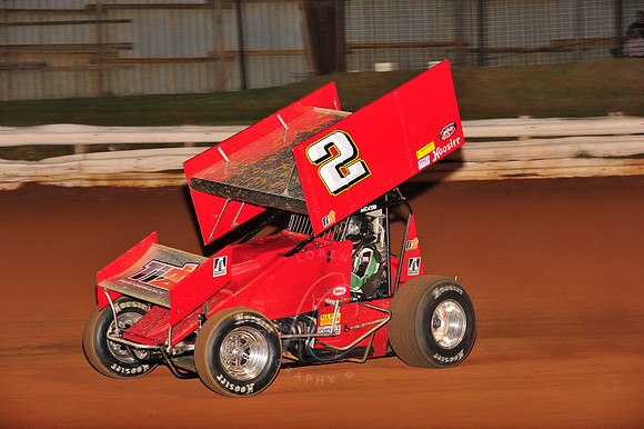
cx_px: 322
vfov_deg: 13.0
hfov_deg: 19.5
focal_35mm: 105
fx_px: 1877
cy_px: 214
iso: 1000
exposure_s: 1/320
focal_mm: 105
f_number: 6.3
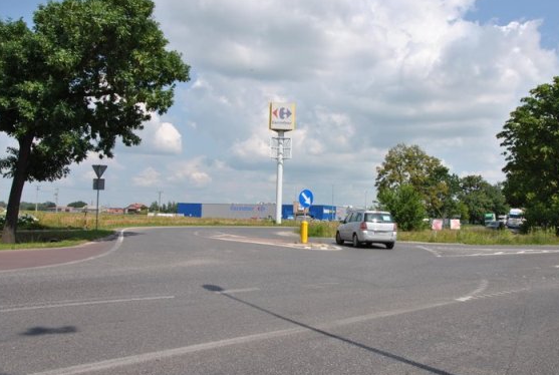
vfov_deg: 42.5
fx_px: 482
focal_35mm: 31
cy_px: 177
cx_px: 300
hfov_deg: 60.1
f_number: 9
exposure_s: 1/320
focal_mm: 18
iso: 100
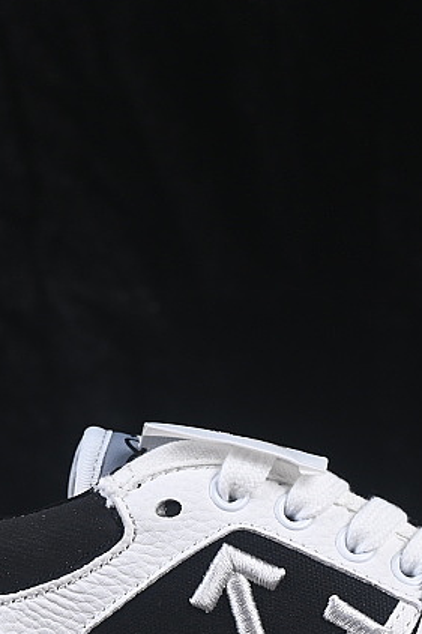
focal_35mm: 192
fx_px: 3379
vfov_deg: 10.7
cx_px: 293
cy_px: 530
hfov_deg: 7.1
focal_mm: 50
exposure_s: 1/80
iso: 160
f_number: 8
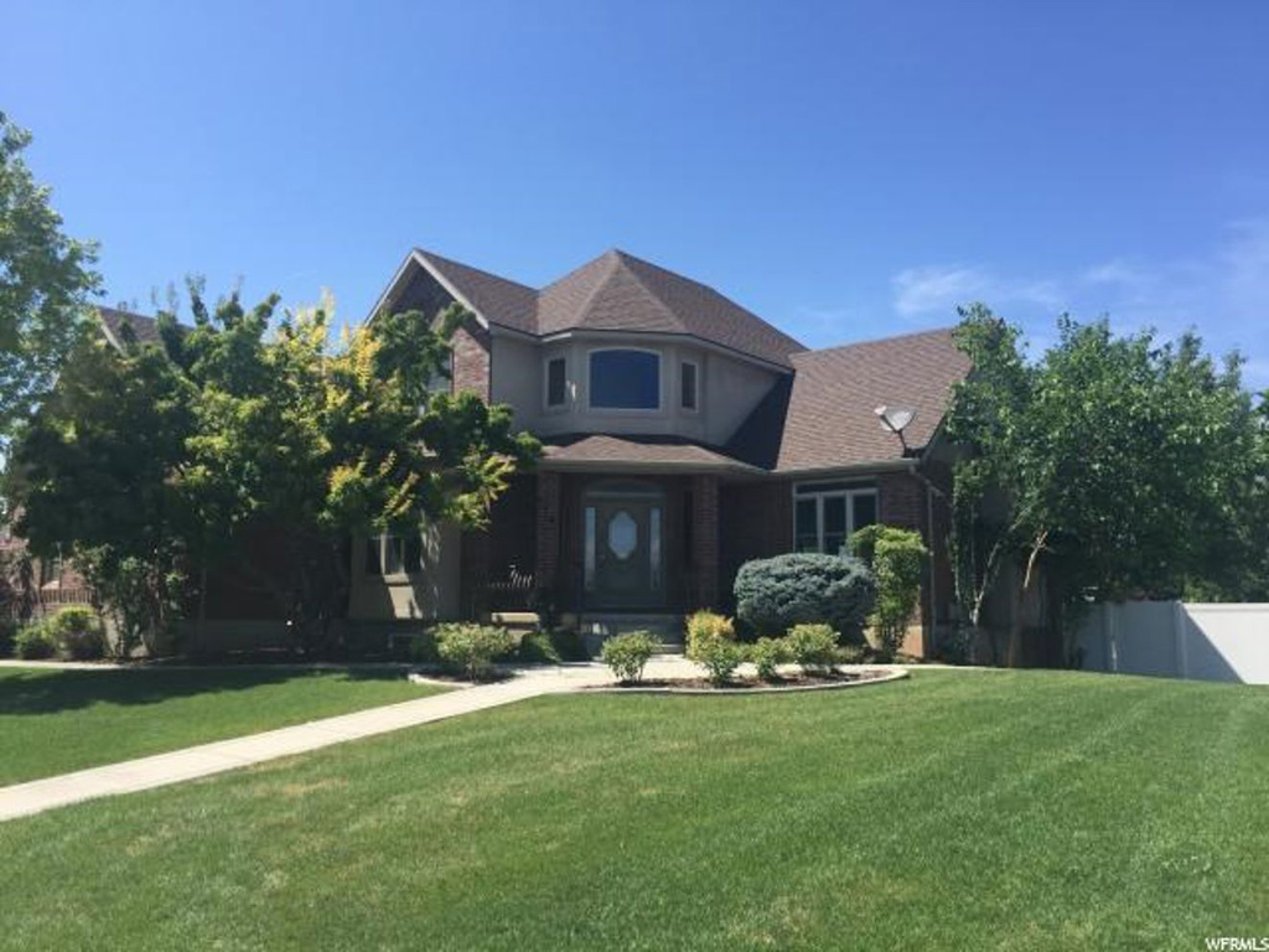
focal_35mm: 29
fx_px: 1063
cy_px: 476
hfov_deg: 61.7
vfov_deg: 48.2
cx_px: 634
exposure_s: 1/1276
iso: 32
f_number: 2.2
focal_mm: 4.15
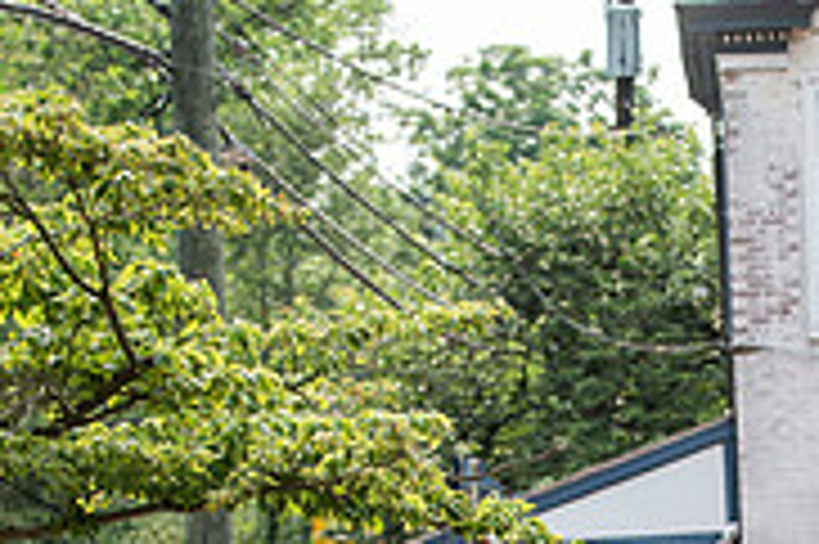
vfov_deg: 5.5
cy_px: 668
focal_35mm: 249
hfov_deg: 8.2
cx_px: 765
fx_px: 5660
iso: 400
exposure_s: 1/1250
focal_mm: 78
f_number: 3.5
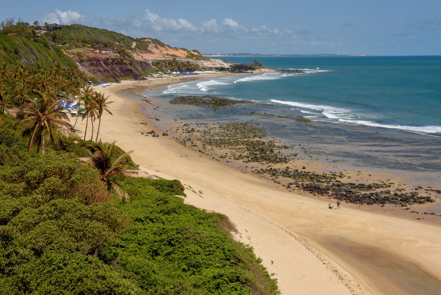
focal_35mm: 48
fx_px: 588
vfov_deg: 28.1
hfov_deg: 41.1
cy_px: 148
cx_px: 220
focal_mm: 48
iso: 400
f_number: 20
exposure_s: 1/320
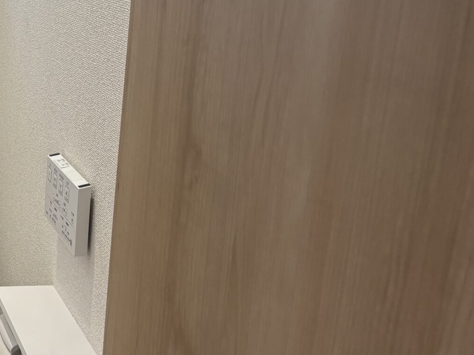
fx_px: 904
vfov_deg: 22.3
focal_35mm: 66
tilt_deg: -17.5
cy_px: 179
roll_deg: +0.2
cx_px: -126
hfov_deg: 25.7
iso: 80
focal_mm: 5.96
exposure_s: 1/50
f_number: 1.6
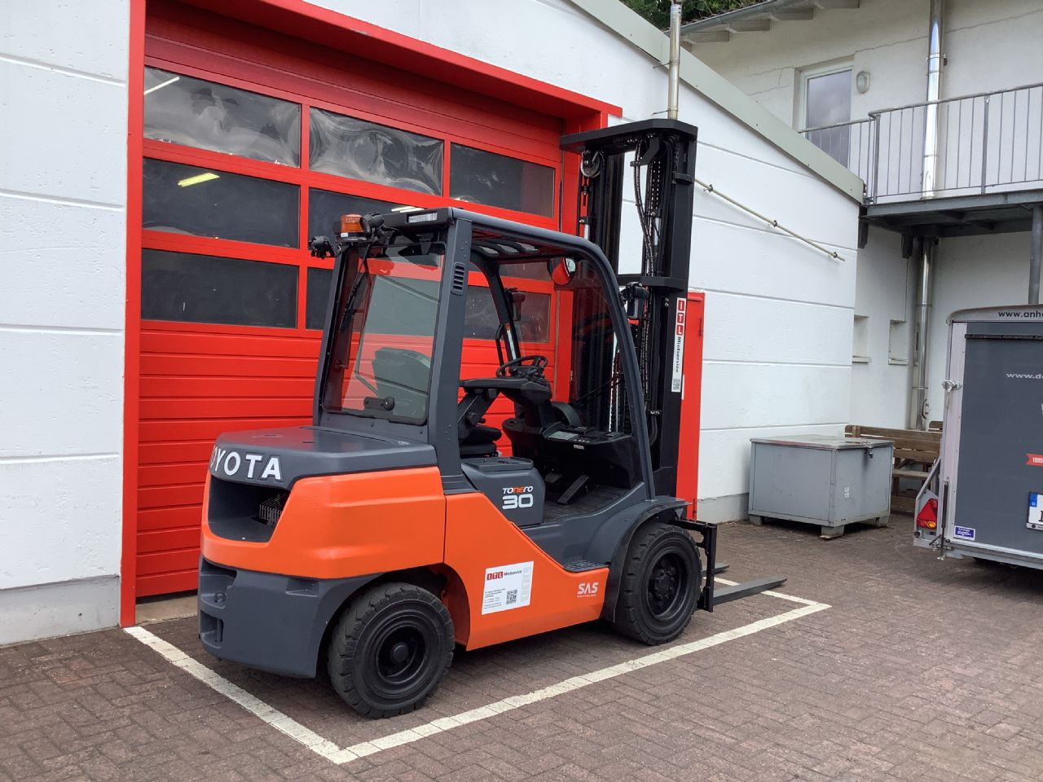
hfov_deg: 58.4
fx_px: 934
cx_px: 522
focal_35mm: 31
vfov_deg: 45.4
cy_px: 391
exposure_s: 1/330
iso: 25
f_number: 2.4
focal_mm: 3.3
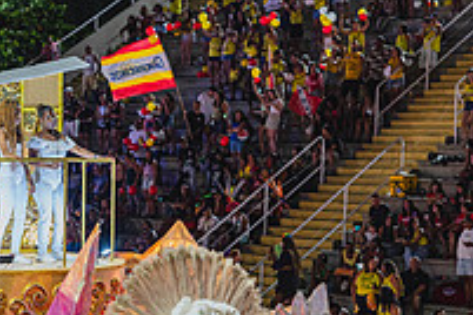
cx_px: 134
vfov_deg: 12.1
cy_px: 320
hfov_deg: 18.2
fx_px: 1471
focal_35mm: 112
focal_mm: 50
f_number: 2.8
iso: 1000
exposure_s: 1/320
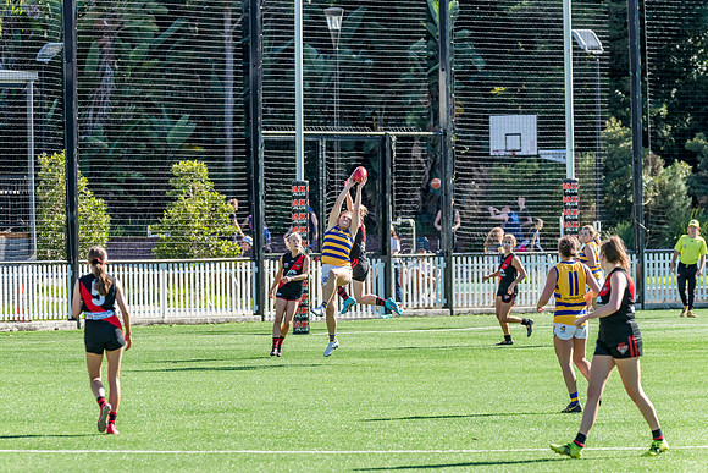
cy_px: 224
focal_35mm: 263
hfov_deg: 7.8
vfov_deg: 5.2
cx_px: 336
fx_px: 5173
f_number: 7.1
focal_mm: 250
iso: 800
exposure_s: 1/1600
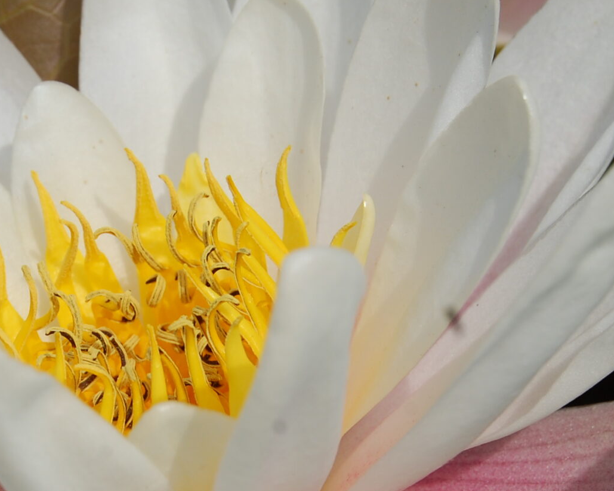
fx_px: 2417
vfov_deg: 11.6
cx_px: 135
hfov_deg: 14.4
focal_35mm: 133
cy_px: 406
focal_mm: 38
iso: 200
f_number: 11
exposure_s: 1/500
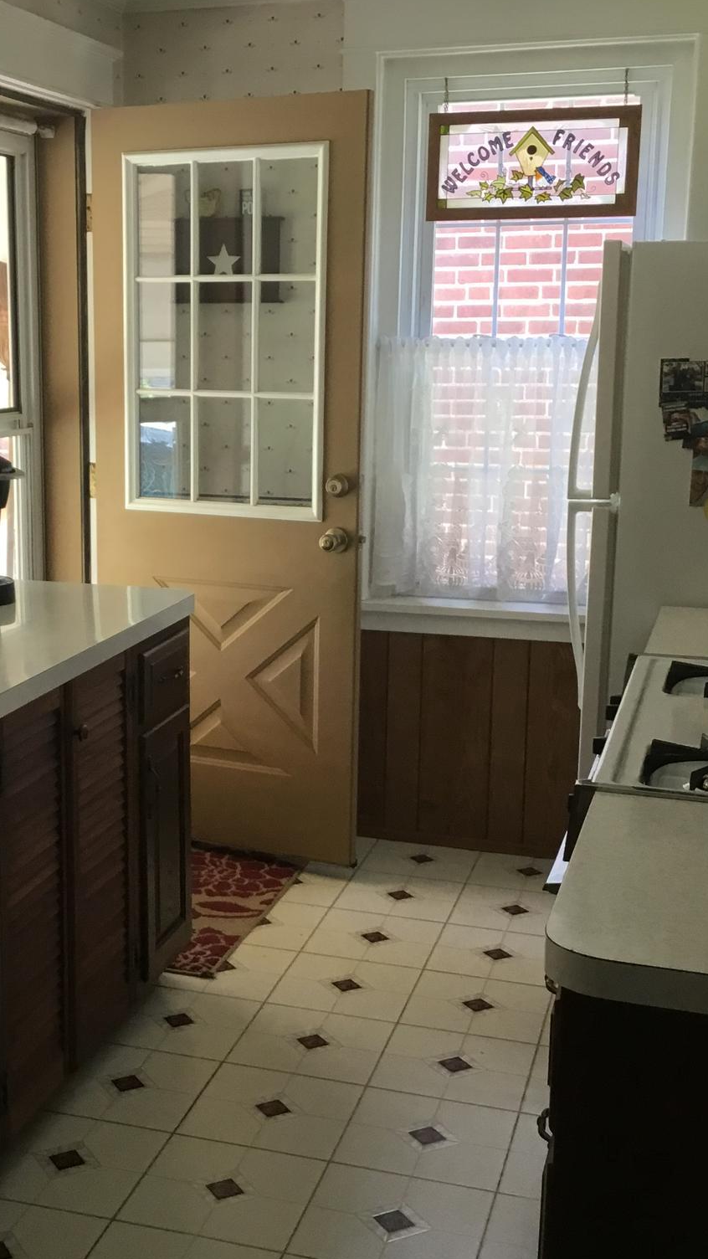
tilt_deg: -12.0
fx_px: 1535
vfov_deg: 44.6
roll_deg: +1.7
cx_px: 208
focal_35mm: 46
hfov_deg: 25.8
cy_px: 633
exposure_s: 1/30
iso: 64
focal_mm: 3.3
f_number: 2.4
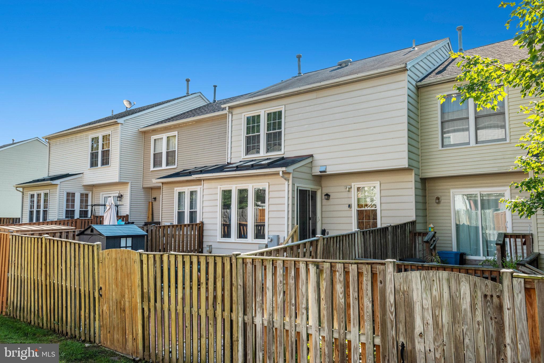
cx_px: 272
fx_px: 408
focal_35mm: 27
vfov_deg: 48.0
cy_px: 182
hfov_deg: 67.4
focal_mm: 27
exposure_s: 1/640
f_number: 8
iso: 400
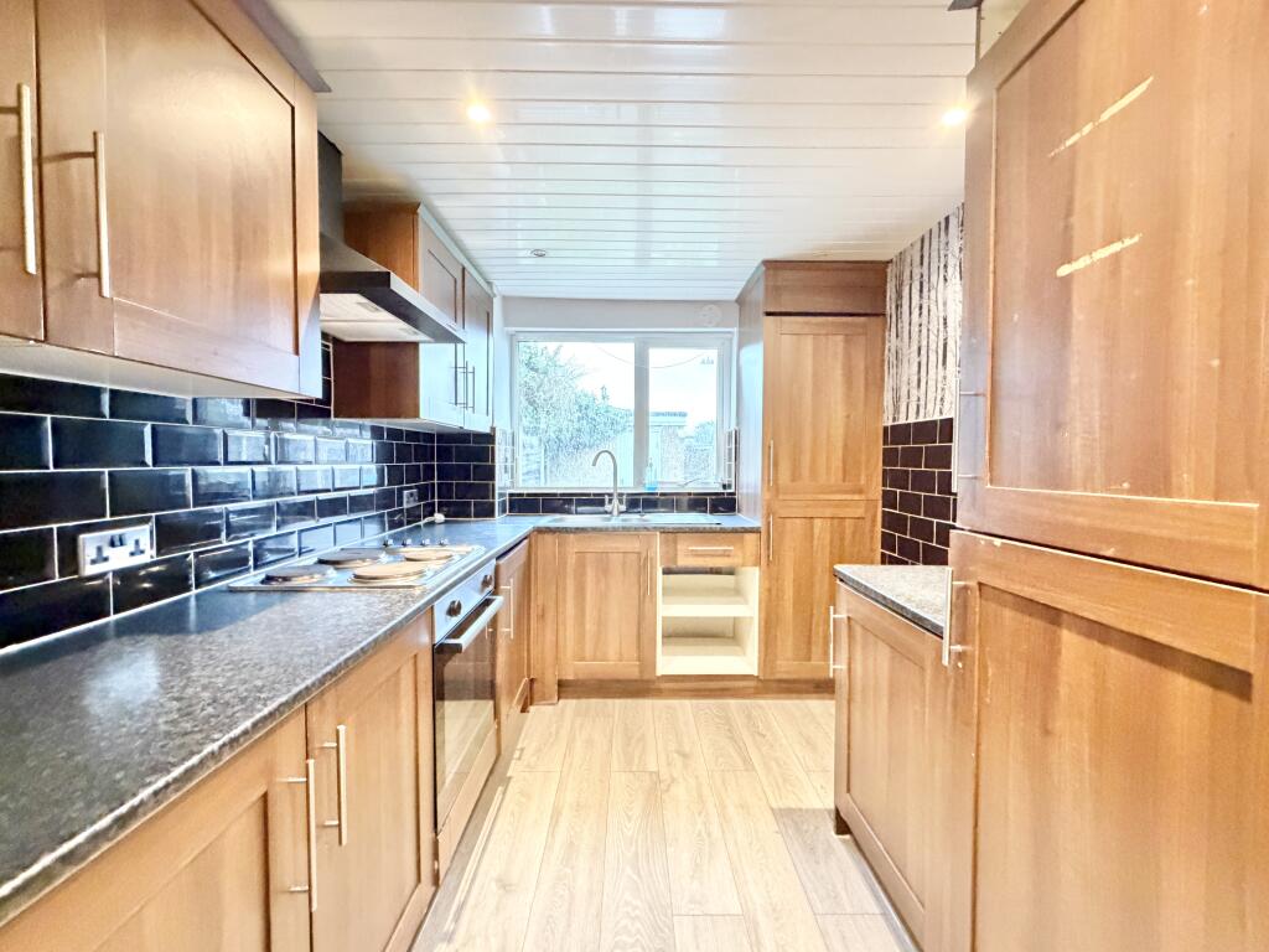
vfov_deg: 85.7
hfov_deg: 102.1
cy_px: 476
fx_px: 513
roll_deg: -0.7
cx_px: 634
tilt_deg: -5.0
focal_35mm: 14
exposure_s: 1/33
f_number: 2.2
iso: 1250
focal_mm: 2.22
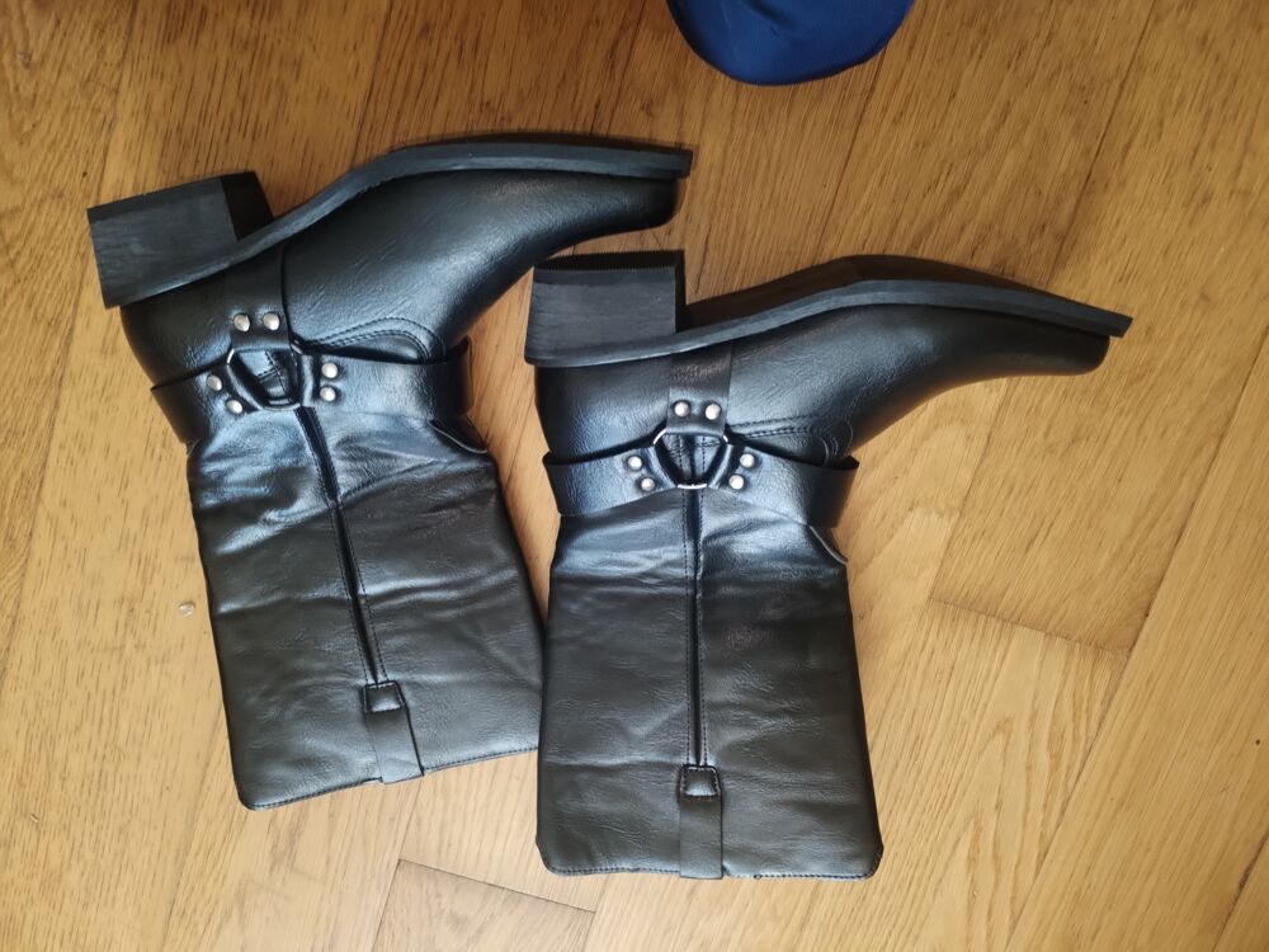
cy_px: 476
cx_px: 634
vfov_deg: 53.1
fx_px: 953
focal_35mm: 26
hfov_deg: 67.3
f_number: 1.8
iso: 768
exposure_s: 1/30
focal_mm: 4.75
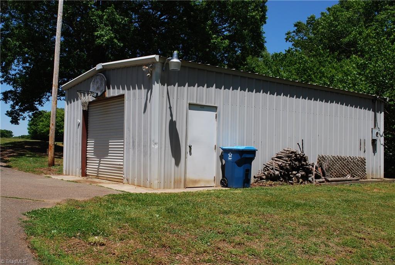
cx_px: 198
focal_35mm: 36
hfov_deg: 53.0
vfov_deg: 37.0
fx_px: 396
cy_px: 132
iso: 100
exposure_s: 1/250
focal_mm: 24
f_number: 8
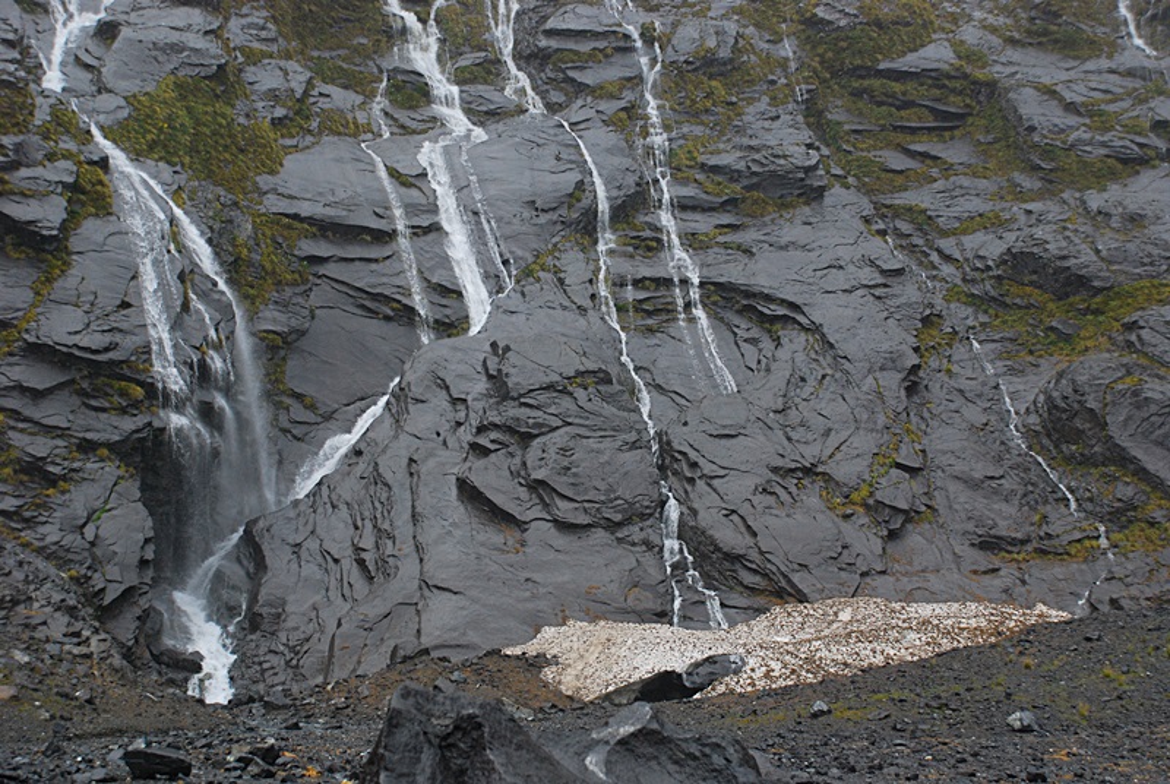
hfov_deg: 35.0
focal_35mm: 57
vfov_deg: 23.9
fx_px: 1855
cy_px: 392
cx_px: 585
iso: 400
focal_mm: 38
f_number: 6.3
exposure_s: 1/250
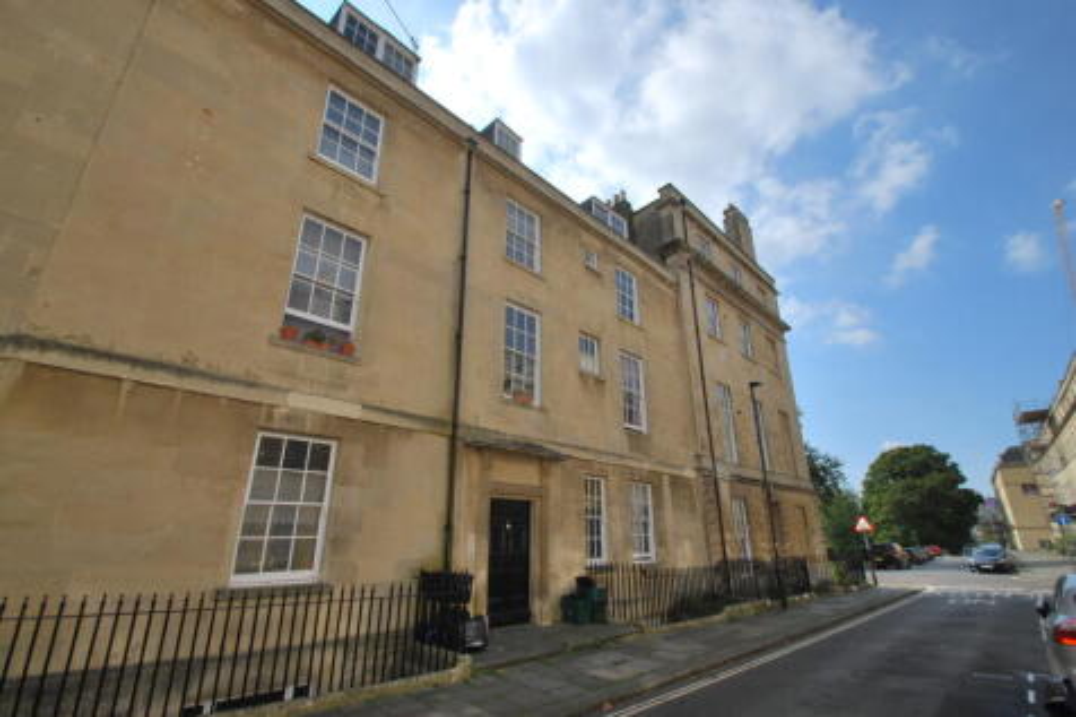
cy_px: 358
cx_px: 538
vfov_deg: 77.3
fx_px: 448
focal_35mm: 15
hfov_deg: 100.4
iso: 100
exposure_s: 1/200
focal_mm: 10
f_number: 10
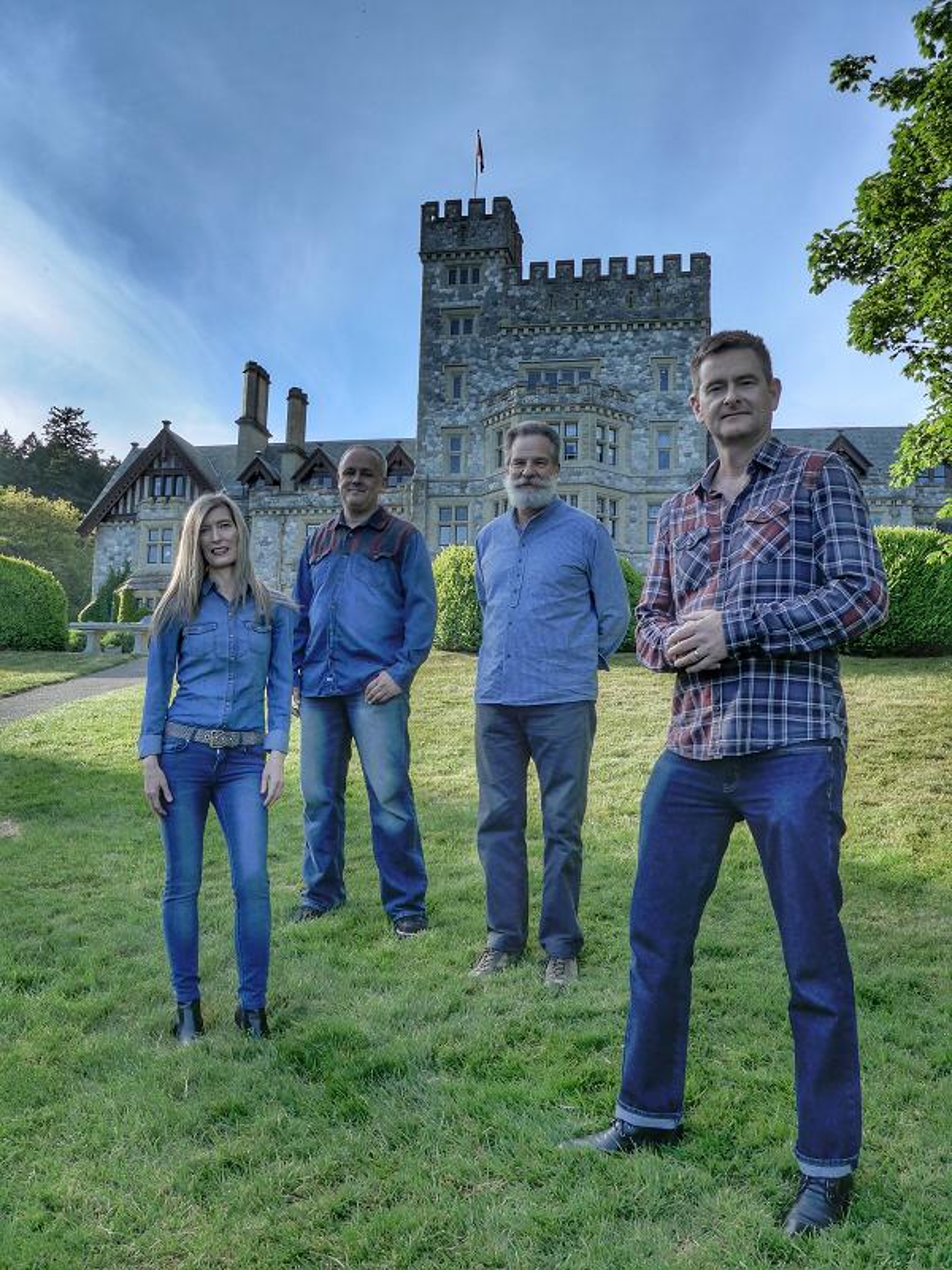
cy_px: 635
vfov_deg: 61.7
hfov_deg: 48.2
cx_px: 476
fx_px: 1063
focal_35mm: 29
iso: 160
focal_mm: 6
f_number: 3.5
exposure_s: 1/800
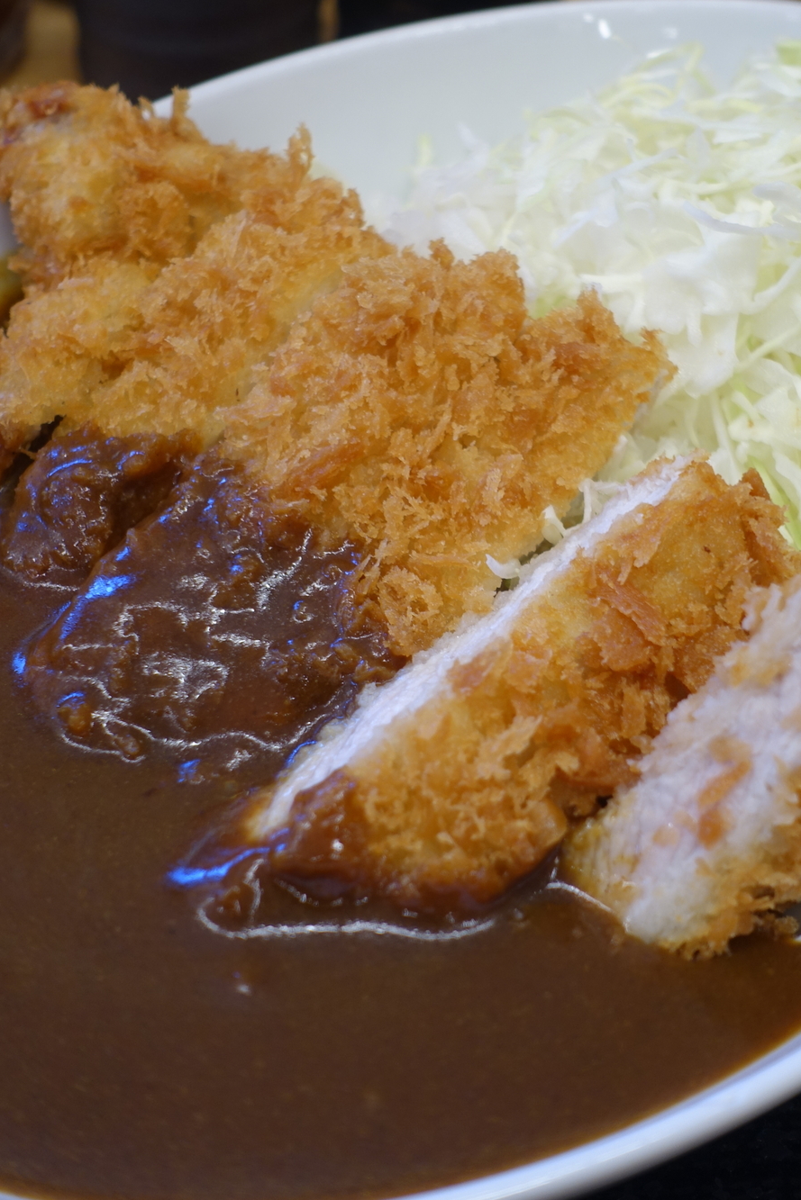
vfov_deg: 24.2
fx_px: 2803
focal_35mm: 84
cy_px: 551
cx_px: 450
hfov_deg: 16.3
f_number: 2.8
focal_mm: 25.7
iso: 200
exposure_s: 1/80
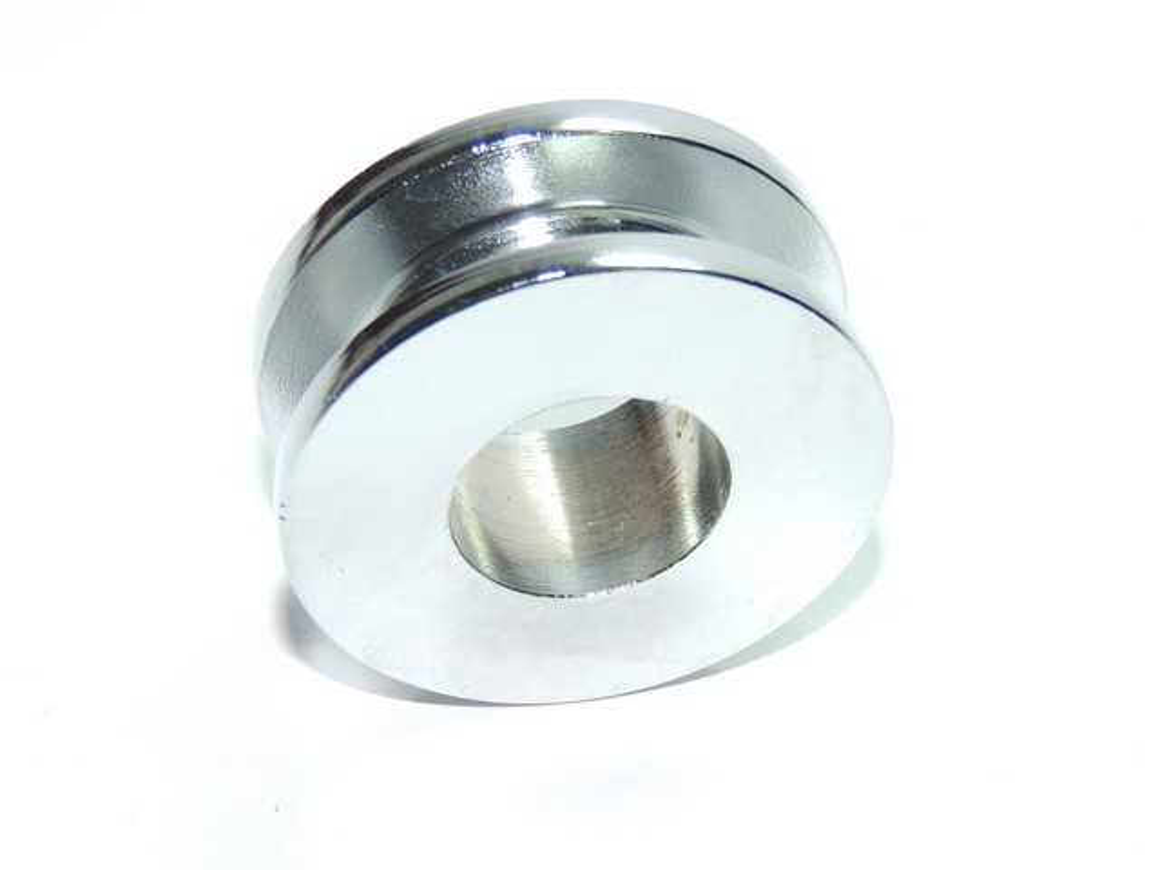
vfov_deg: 21.0
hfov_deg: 27.8
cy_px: 435
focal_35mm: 70
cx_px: 579
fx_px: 2343
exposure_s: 1/50
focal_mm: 12.4
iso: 100
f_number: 3.9
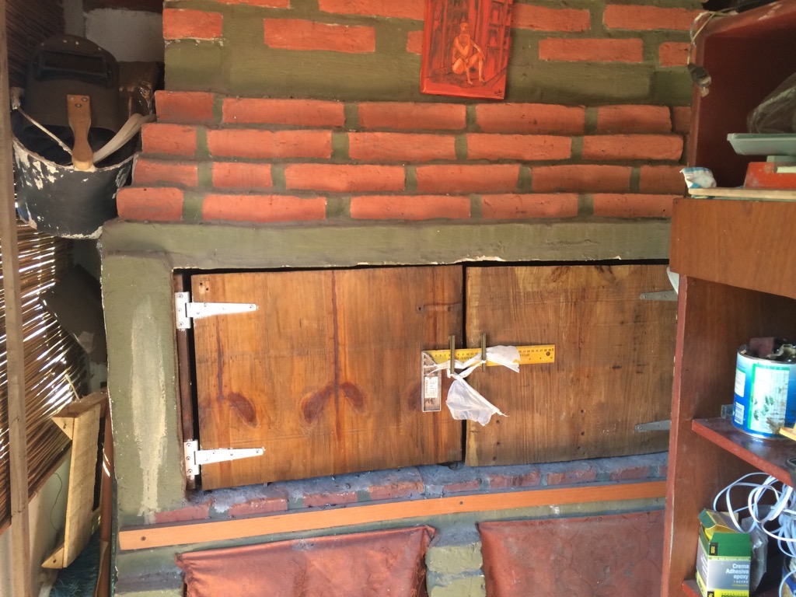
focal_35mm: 29
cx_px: 398
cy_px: 298
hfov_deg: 61.7
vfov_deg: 48.2
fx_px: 667
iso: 50
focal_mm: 4.15
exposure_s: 1/33
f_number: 2.2
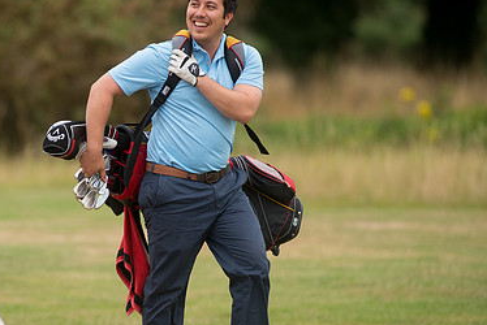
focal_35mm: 465
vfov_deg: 3.0
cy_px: 164
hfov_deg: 4.4
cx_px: 116
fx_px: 6295
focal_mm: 300
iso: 800
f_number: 4
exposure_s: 1/3200
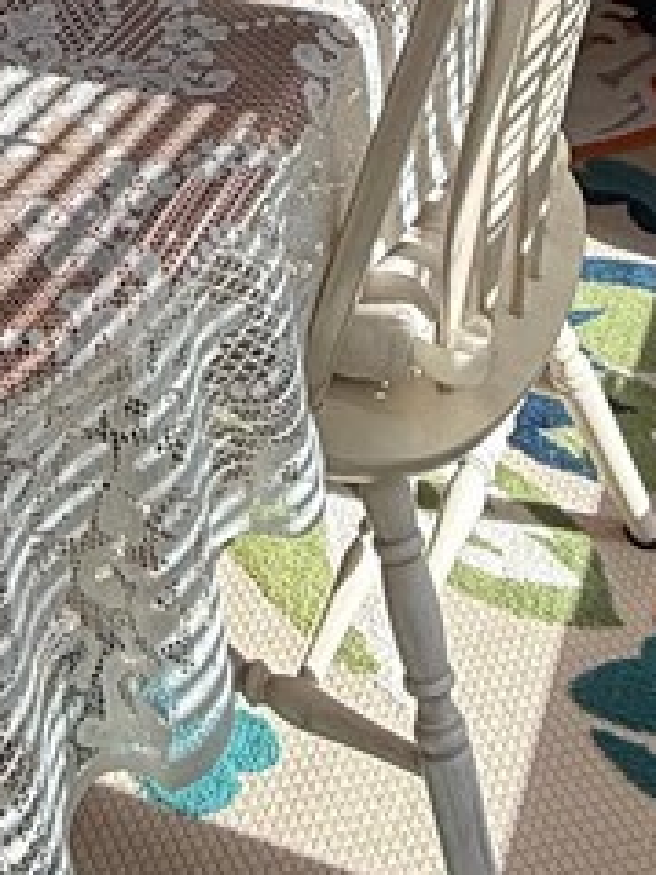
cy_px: -582
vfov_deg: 22.9
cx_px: 99
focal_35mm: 60
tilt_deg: -4.1
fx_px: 1517
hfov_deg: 23.9
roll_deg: +3.0
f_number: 2.2
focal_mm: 2.22
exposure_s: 1/820
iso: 50
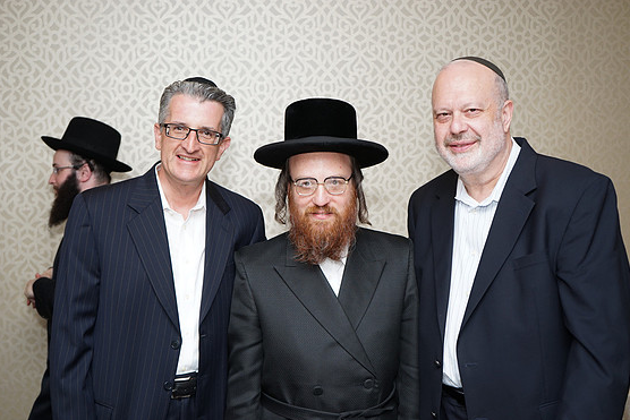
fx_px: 840
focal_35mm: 48
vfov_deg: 28.1
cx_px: 324
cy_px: 218
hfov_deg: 41.1
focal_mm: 46
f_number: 5.6
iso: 640
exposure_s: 1/125
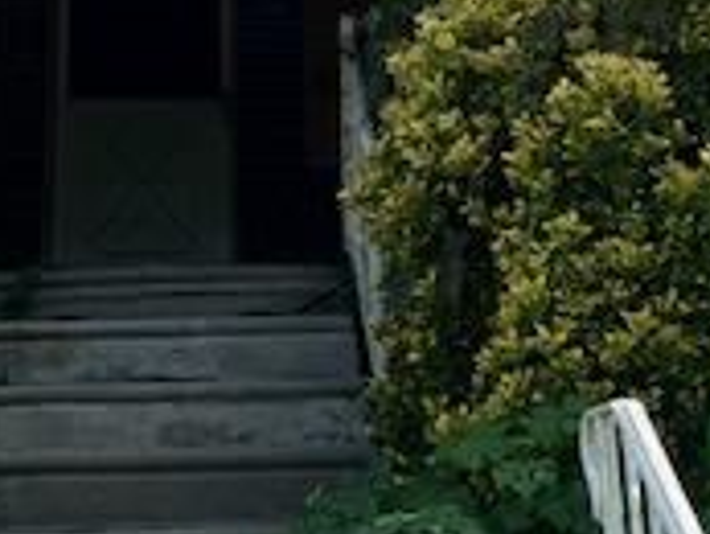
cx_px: 238
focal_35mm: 96
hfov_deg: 20.4
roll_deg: +0.6
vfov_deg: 14.8
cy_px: -144
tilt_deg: +19.9
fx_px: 1970
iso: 50
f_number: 1.5
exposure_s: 1/1698
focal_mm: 5.7
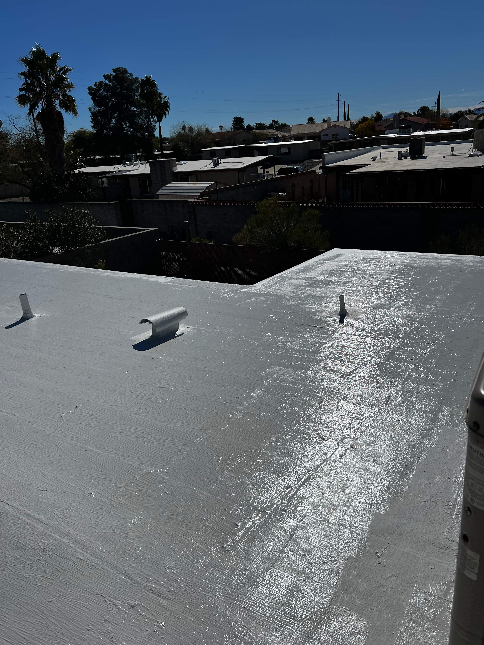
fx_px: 485
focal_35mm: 26
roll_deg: +6.8
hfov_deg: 53.1
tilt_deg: -19.0
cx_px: 242
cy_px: 322
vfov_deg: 67.3
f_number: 1.5
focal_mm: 5.7
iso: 32
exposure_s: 1/19231
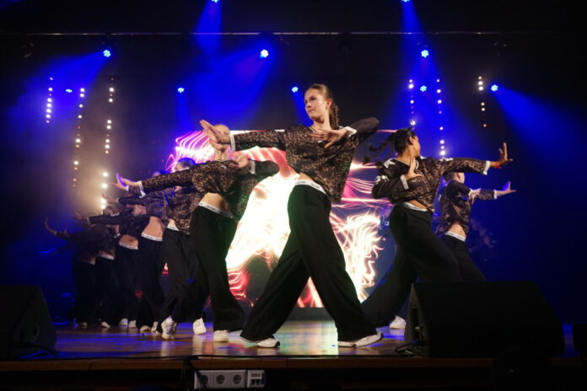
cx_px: 294
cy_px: 196
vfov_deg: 43.6
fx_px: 489
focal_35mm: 30
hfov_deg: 61.9
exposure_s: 1/160
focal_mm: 30
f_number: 3.5
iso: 2000
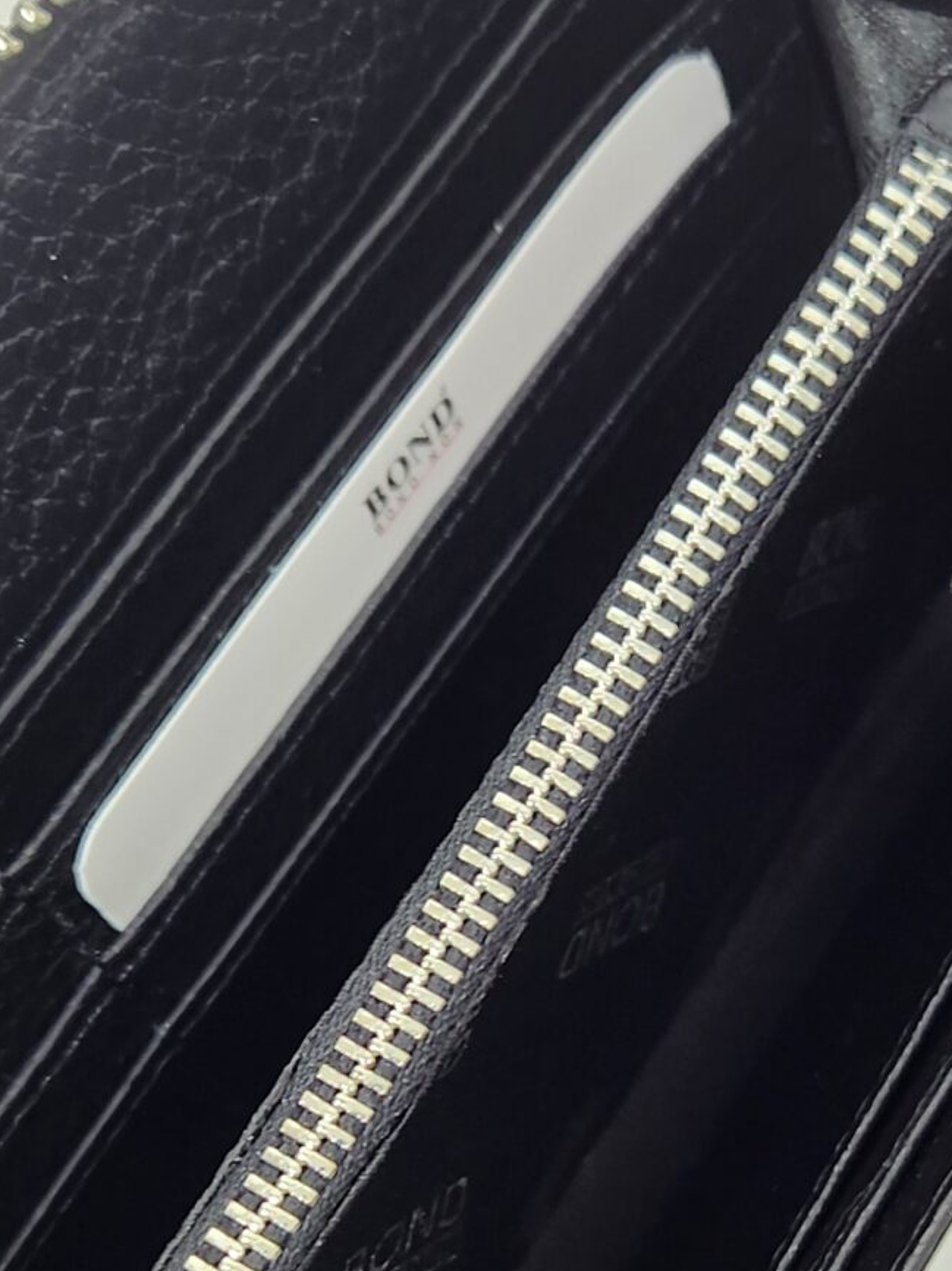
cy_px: 1046
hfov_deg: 21.5
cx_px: 629
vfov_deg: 27.9
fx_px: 2495
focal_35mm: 68
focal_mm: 5.4
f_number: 1.8
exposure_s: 1/100
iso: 125
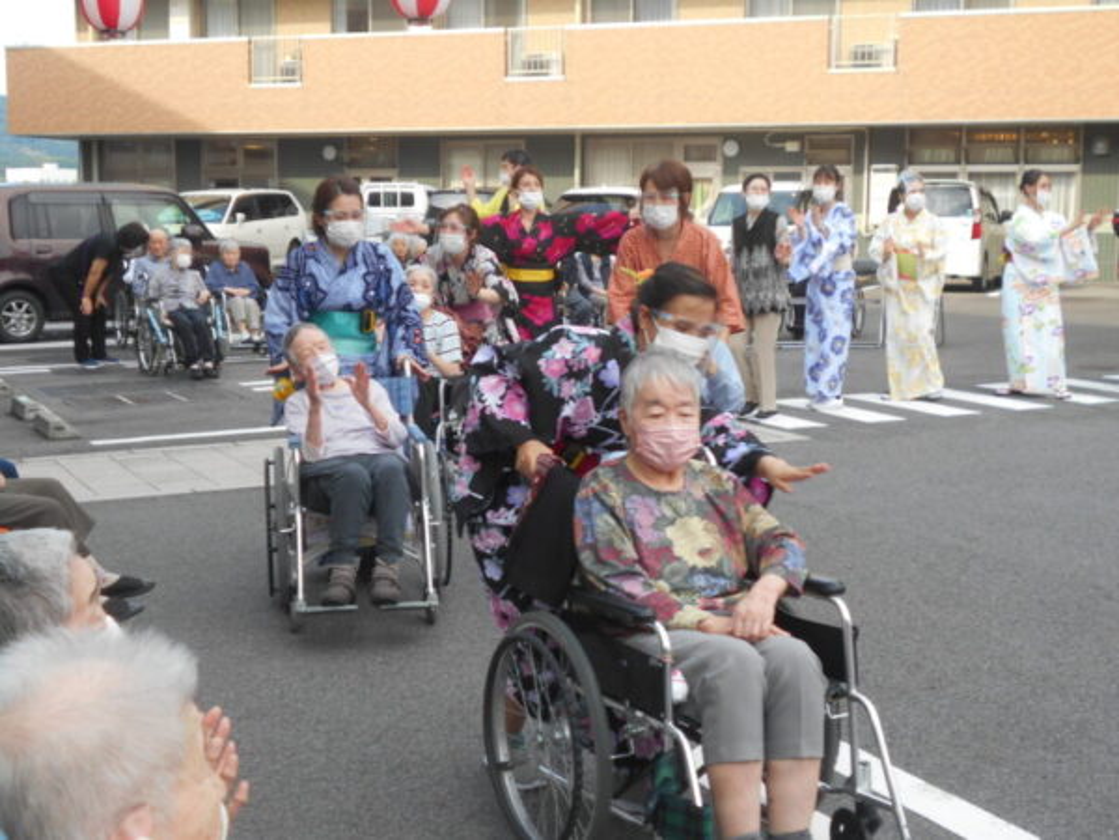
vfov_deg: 29.1
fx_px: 1616
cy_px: 420
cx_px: 560
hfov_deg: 38.2
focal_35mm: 50
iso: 80
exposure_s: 1/125
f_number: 4.5
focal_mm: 8.8
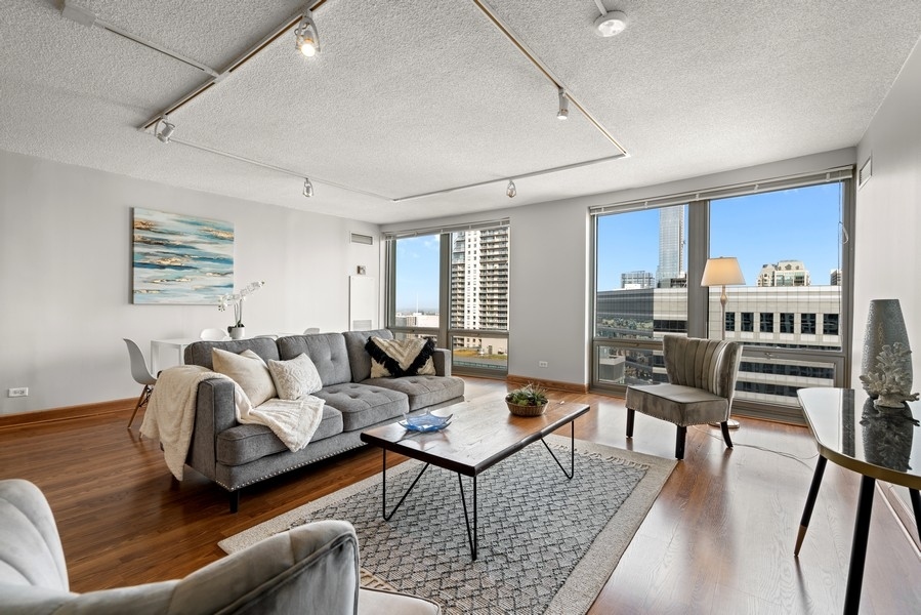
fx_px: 409
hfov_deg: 96.7
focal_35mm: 16
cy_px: 308
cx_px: 460
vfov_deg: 73.8
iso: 320
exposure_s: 1/6
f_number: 7.1
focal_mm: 16
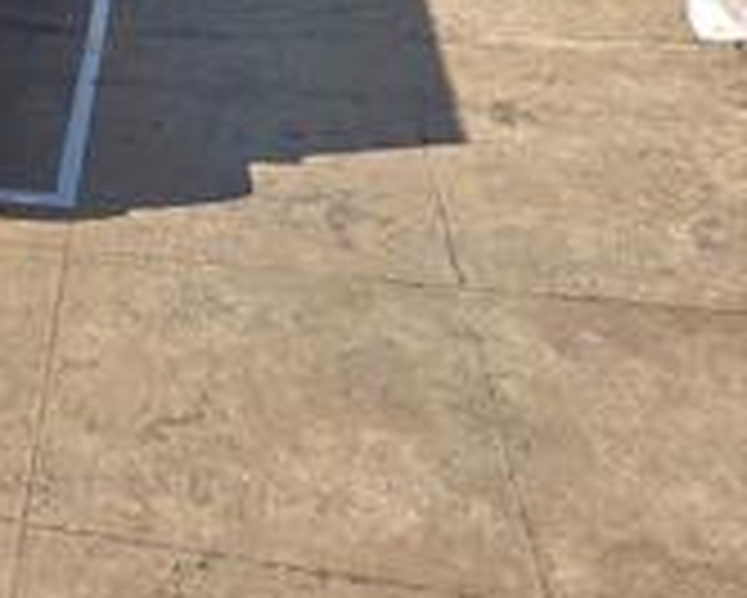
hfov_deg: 25.8
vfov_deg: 19.1
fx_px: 1349
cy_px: -472
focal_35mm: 61
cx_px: -261
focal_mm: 2.2
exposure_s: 1/2000
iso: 40
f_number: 1.9
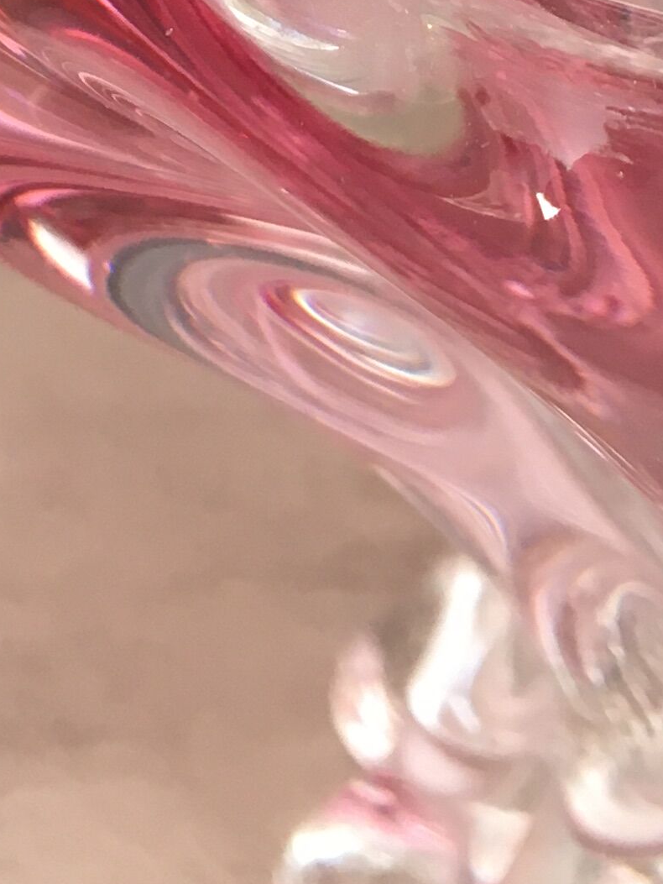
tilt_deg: -14.3
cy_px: -506
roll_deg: -0.9
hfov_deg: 13.3
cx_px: 345
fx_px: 2834
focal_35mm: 111
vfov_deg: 16.0
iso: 32
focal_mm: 4.15
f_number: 2.2
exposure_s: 1/33
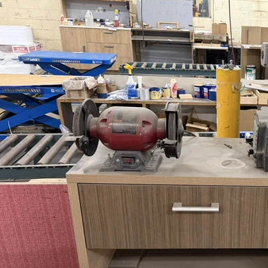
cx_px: 256
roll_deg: -3.0
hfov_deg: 37.4
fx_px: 359
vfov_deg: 40.7
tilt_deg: -22.9
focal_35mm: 41
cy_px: 165
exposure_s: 1/60
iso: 320
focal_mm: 6.76
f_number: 1.78
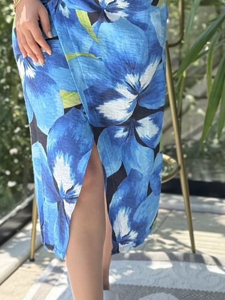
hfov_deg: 14.0
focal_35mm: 106
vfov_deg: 18.0
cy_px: -15
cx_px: 111
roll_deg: +1.6
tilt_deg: -24.5
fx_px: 919
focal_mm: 6.76
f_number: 1.78
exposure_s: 1/235
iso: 64
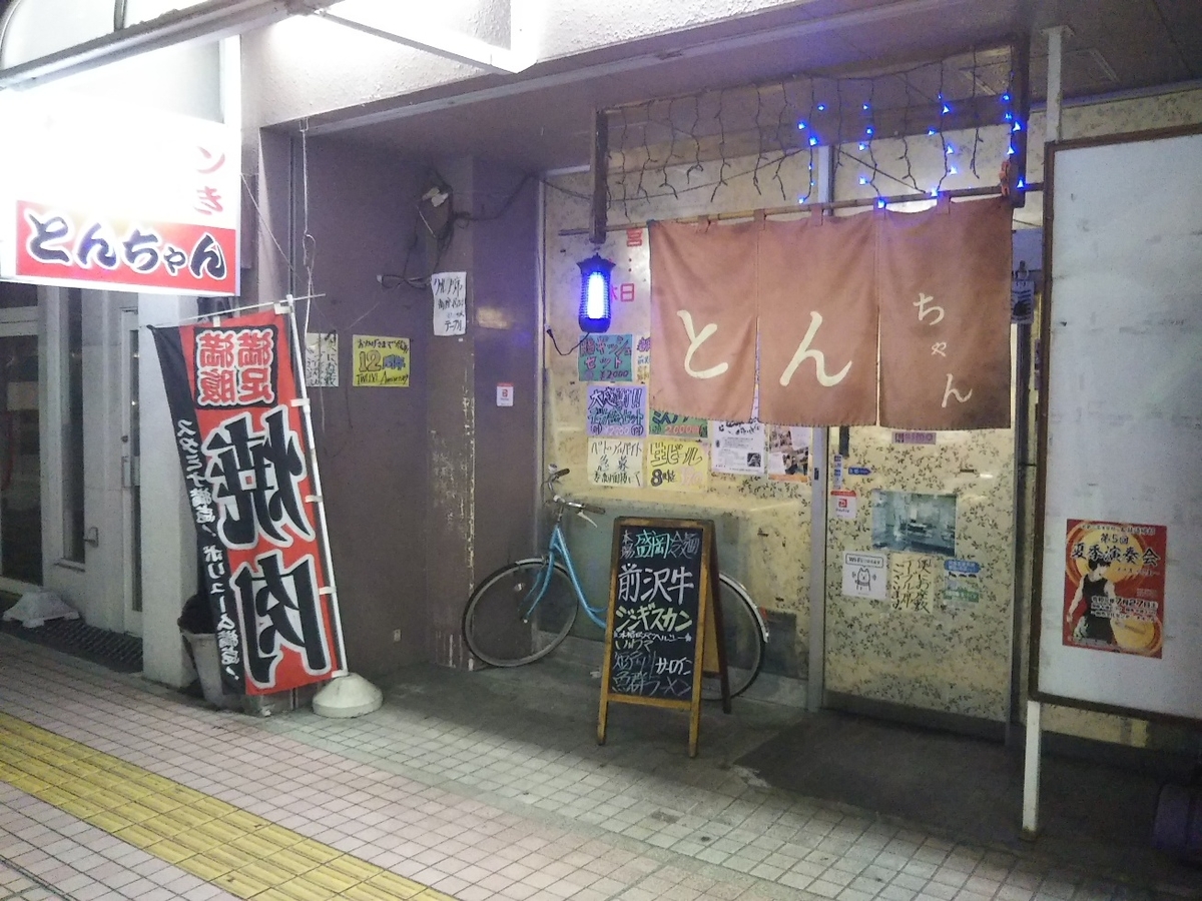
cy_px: 450
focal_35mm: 30
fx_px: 1042
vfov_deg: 46.8
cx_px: 601
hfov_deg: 60.0
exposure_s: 1/17
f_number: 2.2
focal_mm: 4
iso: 640
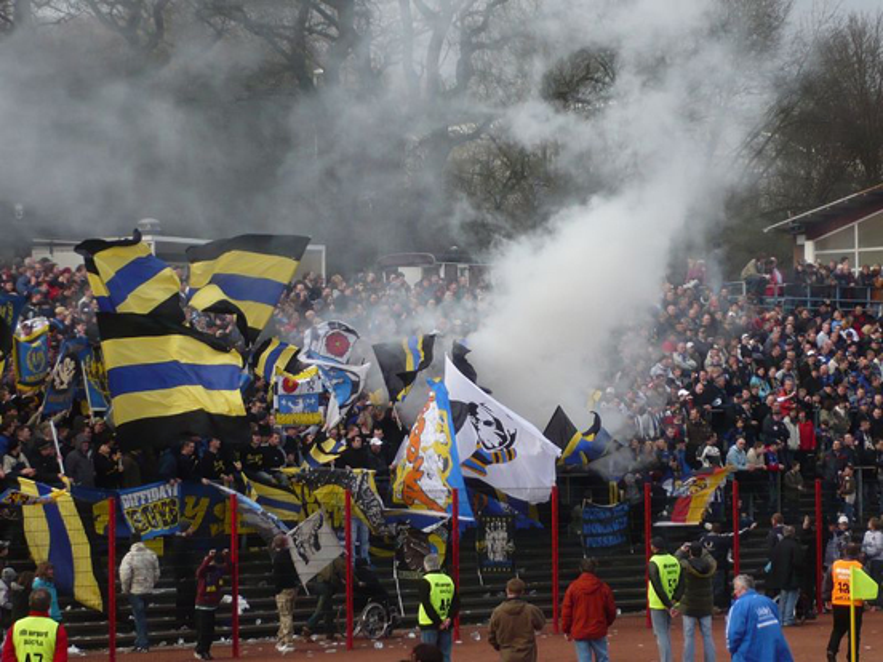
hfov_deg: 14.0
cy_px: 331
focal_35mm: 141
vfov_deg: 10.5
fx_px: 3597
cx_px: 442
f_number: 4.9
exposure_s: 1/320
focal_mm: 17
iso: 100
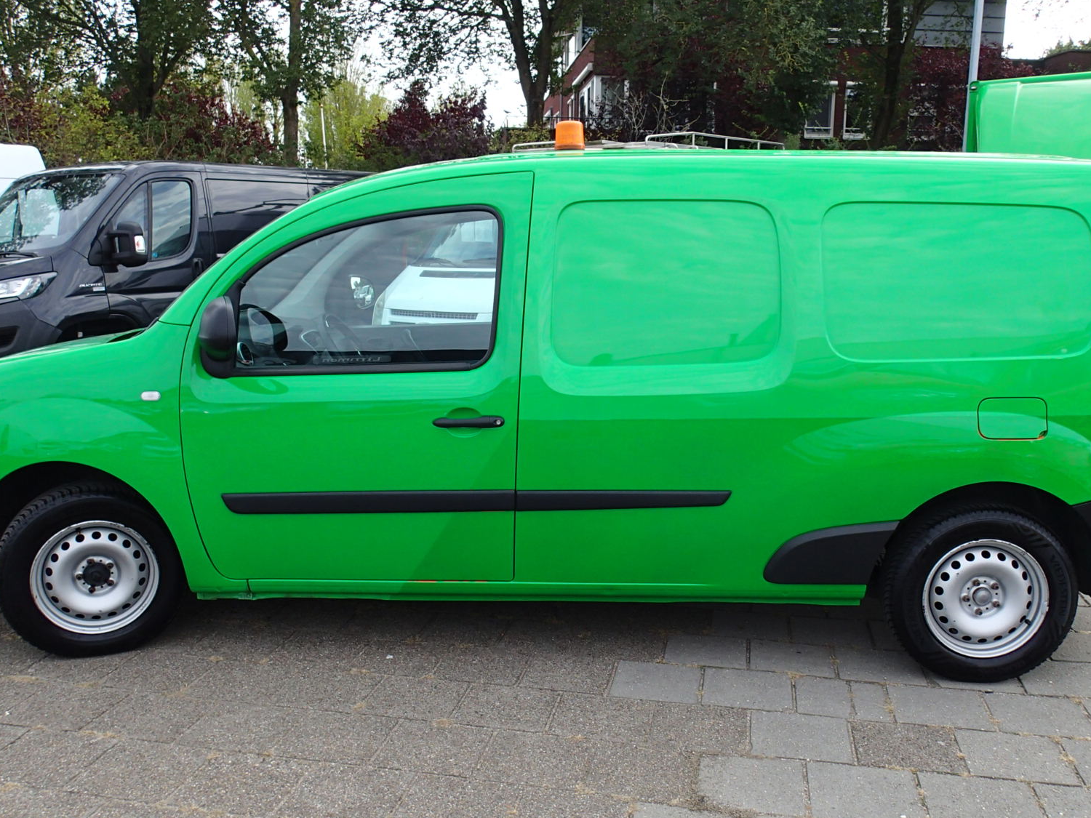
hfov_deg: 56.8
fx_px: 1009
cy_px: 421
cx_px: 540
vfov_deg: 44.2
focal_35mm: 32
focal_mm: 4.5
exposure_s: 1/500
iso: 100
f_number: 2.8
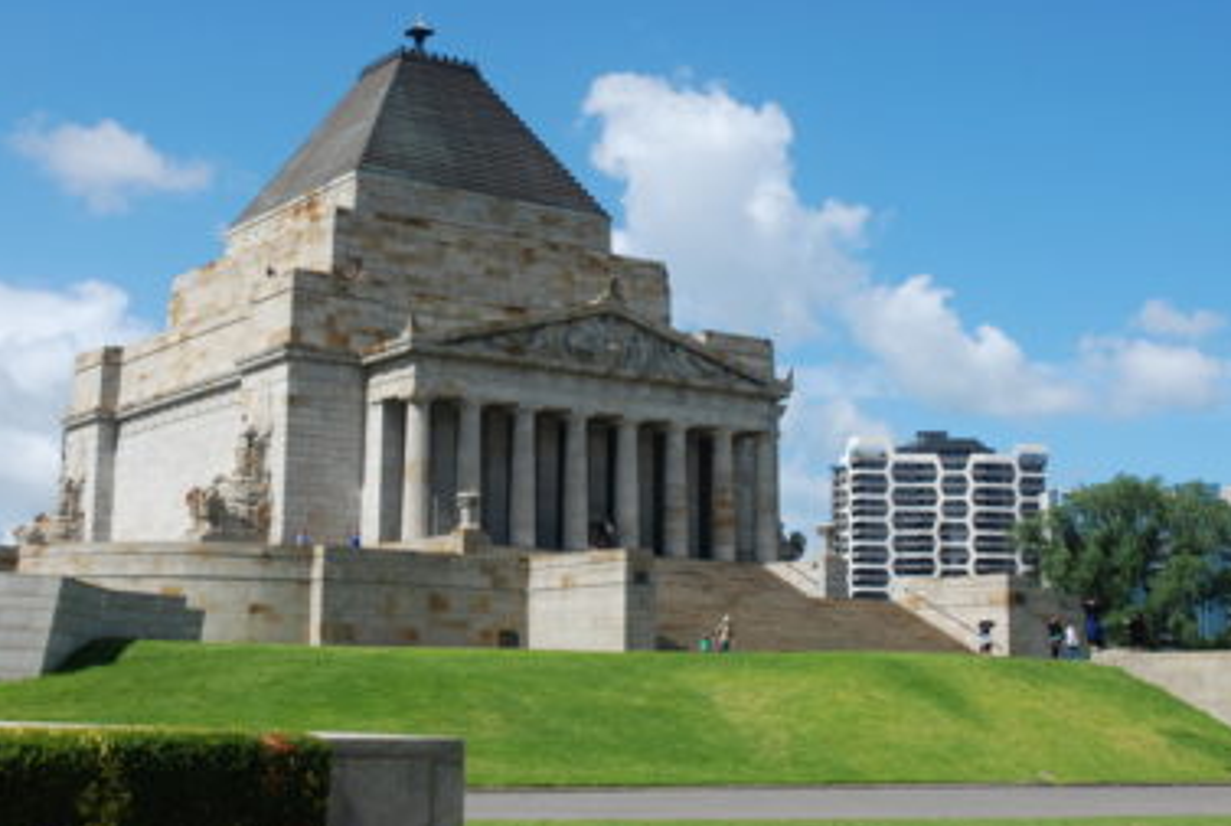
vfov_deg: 25.3
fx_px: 1839
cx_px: 552
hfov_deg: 37.0
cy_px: 403
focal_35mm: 54
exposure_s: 1/250
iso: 100
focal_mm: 27
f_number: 8
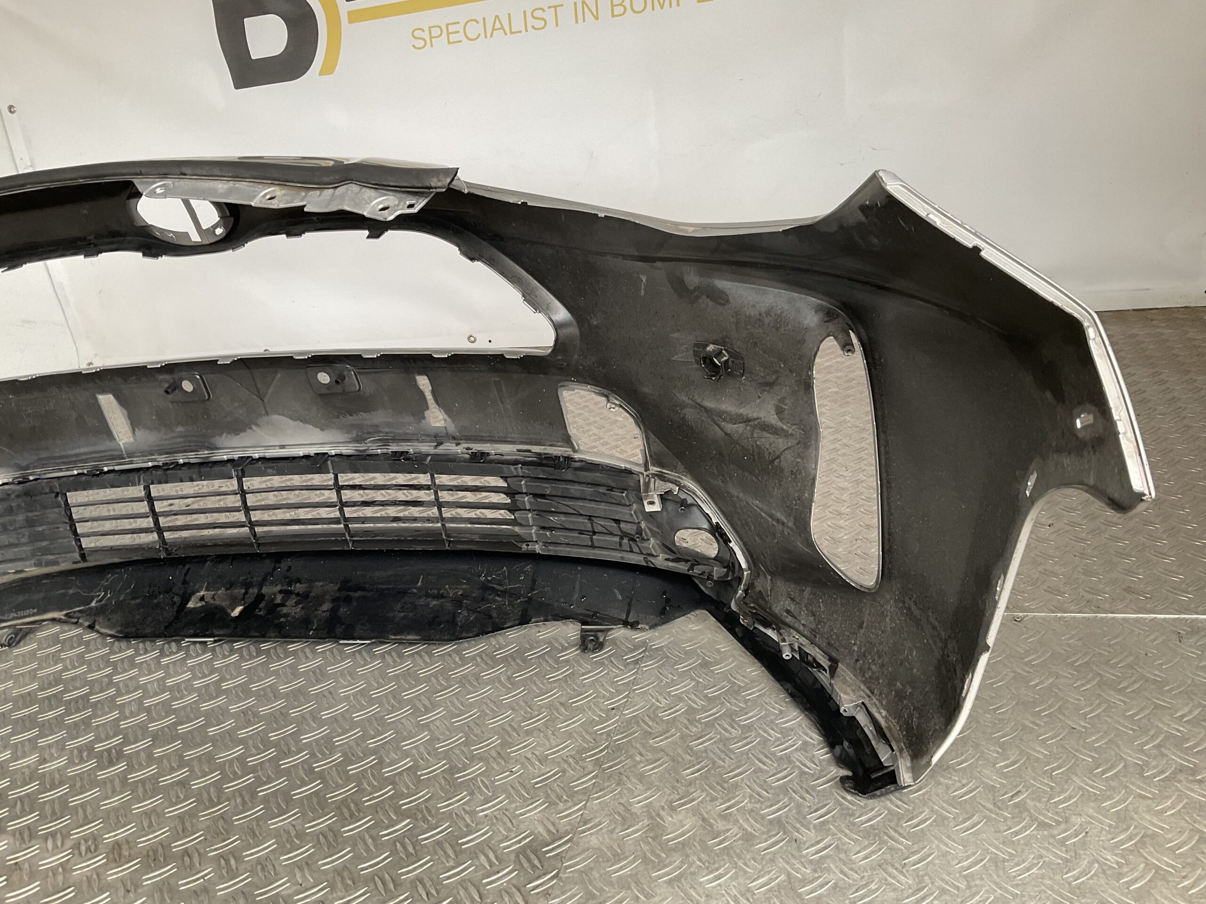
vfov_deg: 48.2
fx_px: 1010
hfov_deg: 61.7
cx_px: 603
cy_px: 452
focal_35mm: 29
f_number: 1.8
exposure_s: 1/60
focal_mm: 3
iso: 50
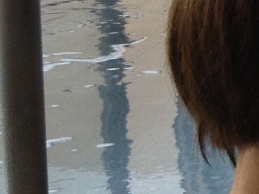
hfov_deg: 7.2
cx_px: 810
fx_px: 1819
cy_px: -125
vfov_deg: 6.0
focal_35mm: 243
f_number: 2.4
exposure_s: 1/60
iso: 64
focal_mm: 4.28
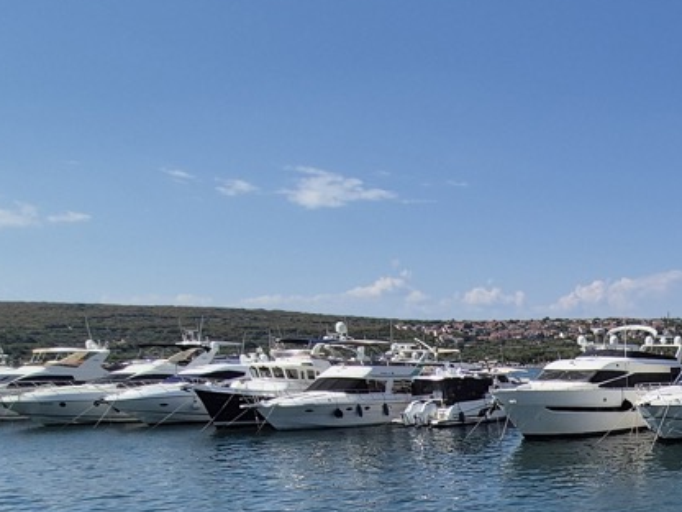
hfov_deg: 38.1
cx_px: 766
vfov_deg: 30.1
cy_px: 632
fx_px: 788
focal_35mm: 40
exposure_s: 1/4040
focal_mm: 2.2
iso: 50
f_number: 2.2
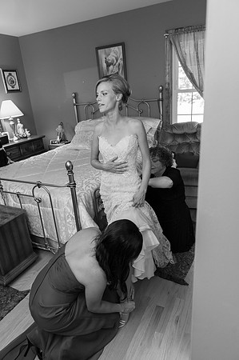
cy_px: 180
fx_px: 240
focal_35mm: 24
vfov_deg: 73.8
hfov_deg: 53.0
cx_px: 120
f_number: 4.5
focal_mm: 24
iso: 1600
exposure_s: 1/60
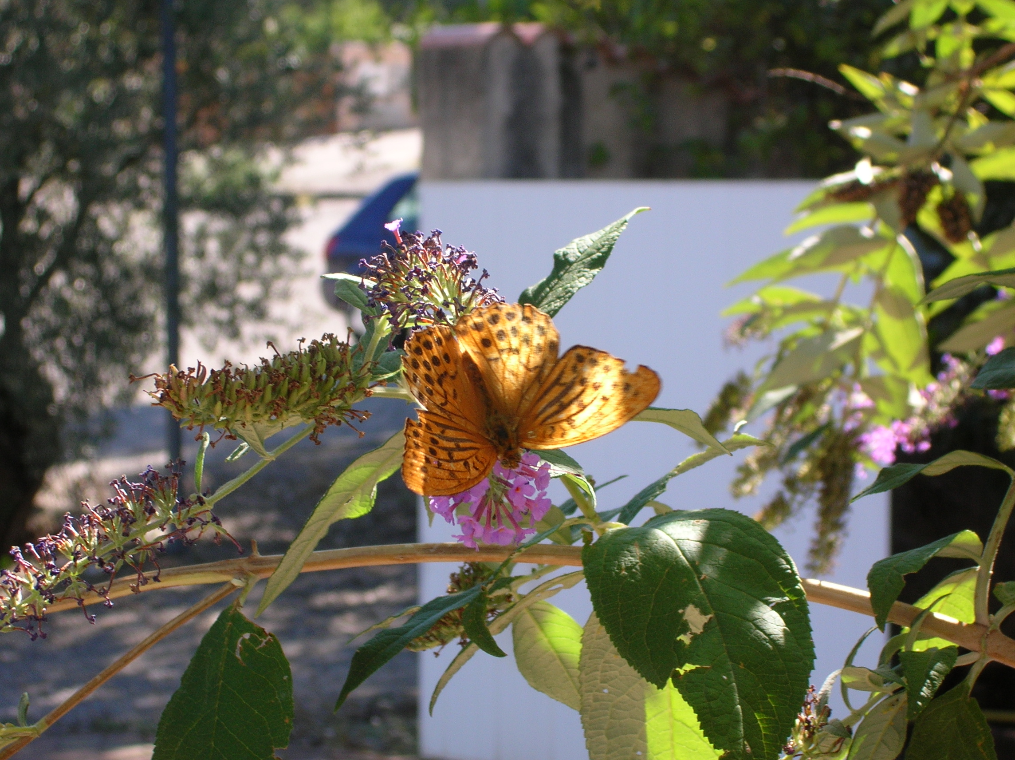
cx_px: 508
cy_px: 380
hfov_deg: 18.7
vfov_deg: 14.1
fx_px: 3076
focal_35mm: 105
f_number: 4.9
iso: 50
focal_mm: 17.4
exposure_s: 1/88
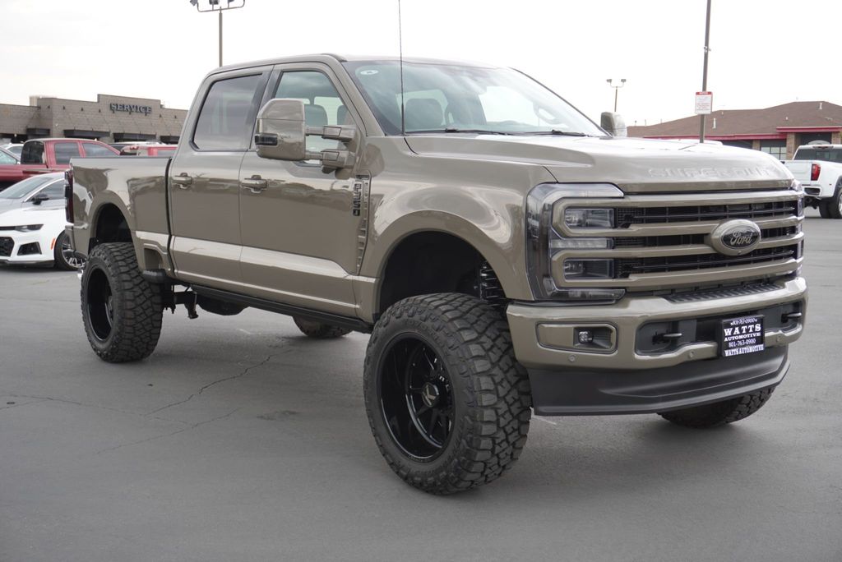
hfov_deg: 46.4
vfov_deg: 31.9
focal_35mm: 42
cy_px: 281
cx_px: 421
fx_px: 983
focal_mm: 28
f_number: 5
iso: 100
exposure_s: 1/80
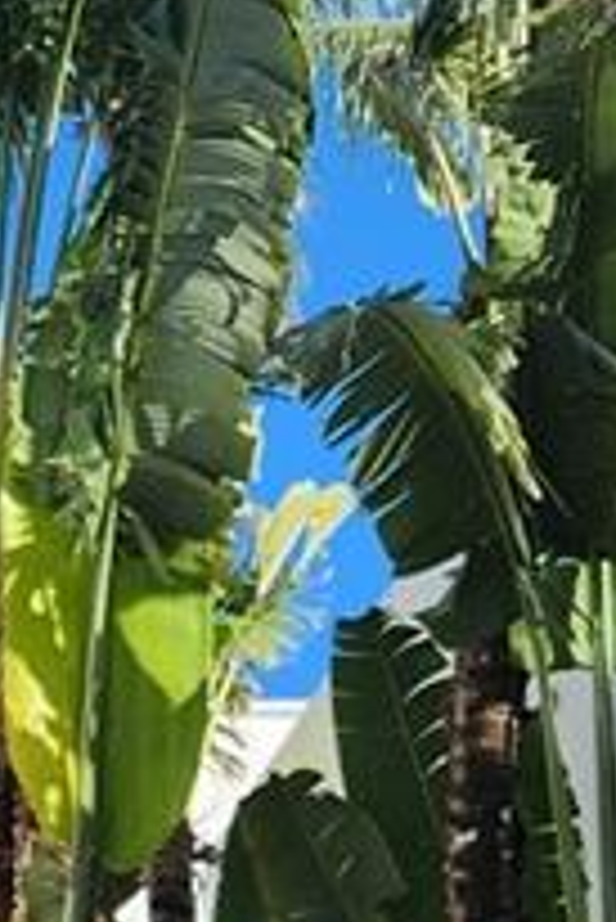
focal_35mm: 140
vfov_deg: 14.4
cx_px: -225
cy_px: 949
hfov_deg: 9.6
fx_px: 3587
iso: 20
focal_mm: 5.4
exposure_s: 1/1742
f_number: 1.8
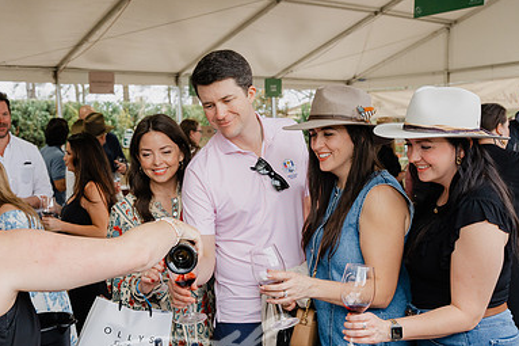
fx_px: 677
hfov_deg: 41.8
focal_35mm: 47
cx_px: 214
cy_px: 237
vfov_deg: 28.4
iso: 720
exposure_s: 1/160
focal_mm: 31
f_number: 4.5
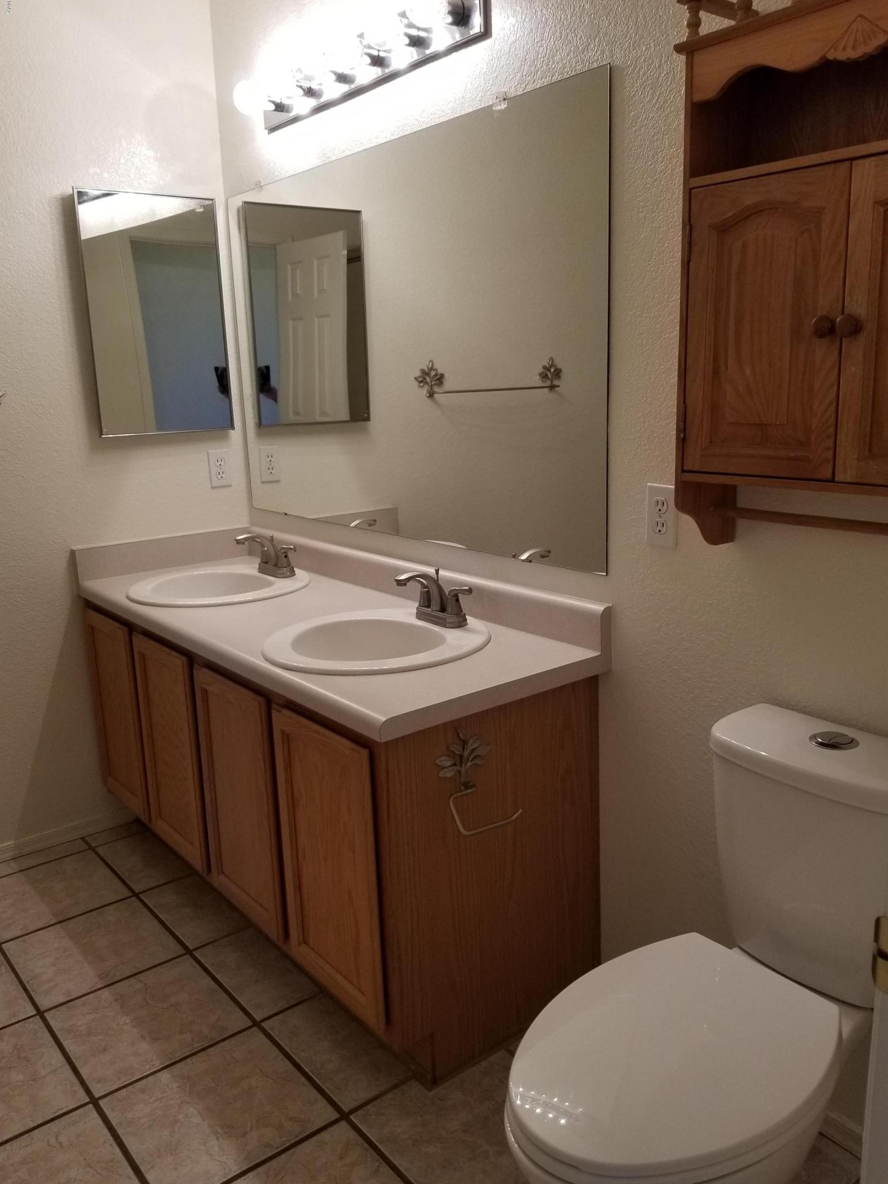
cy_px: 590
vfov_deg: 65.3
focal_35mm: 27
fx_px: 924
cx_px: 442
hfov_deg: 51.3
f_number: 1.7
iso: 100
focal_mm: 4.3
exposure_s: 1/120
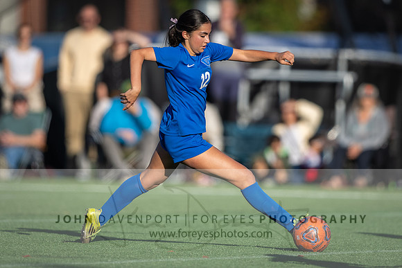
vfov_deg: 2.1
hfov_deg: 3.2
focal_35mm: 651
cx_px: 203
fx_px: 7274
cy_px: 88
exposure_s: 1/2000
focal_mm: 400
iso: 110
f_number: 2.8
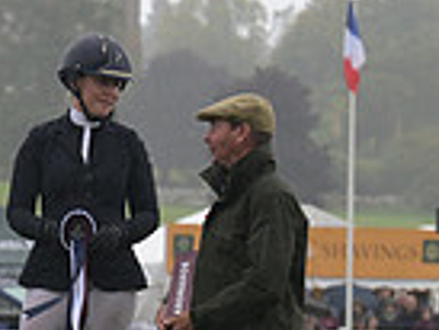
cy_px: 245
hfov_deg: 4.7
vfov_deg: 3.6
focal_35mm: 415
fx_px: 5268
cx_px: -487
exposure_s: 1/1000
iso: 900
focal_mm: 102
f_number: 5
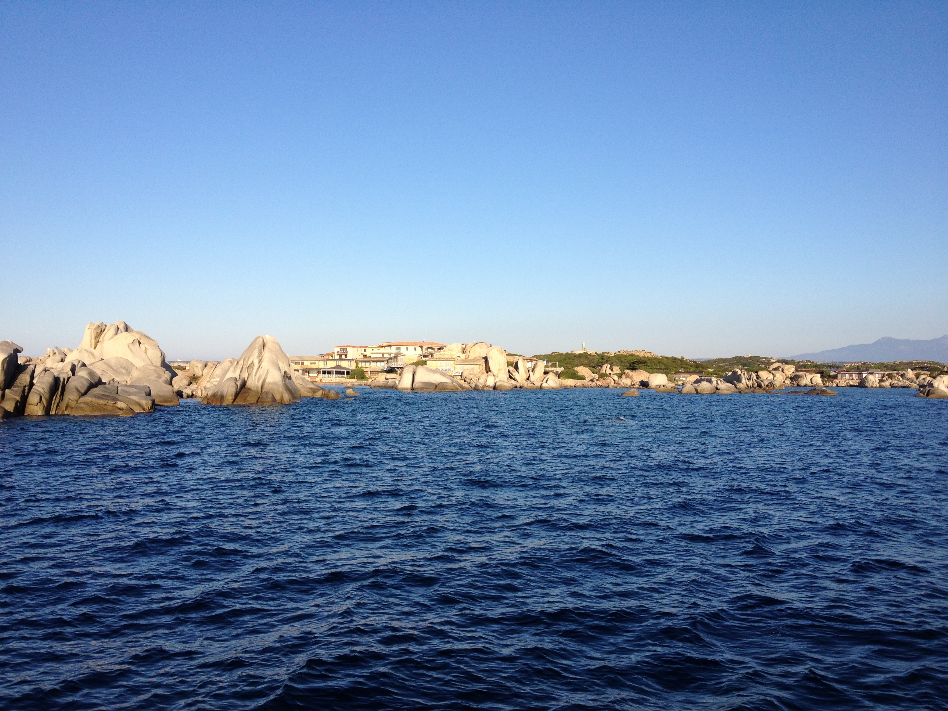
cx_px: 474
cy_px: 356
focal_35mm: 35
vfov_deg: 40.7
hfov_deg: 52.6
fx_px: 959
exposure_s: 1/1577
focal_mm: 4.28
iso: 64
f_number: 2.4
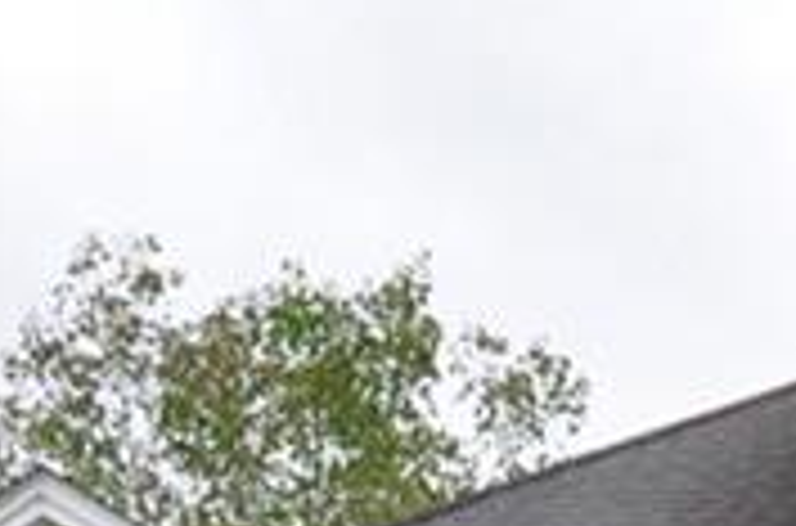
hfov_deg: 11.3
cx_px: 1264
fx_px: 3837
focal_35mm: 174
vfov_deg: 7.3
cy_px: 1328
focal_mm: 20
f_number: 8
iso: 1250
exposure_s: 1/320
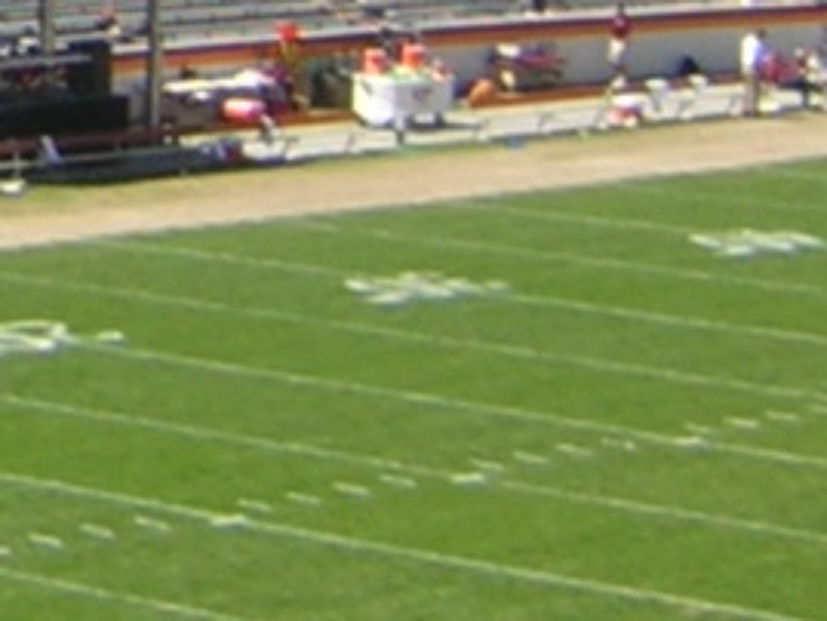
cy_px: -652
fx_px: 5115
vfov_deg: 6.7
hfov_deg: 8.7
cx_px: -836
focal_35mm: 214
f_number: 5.2
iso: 100
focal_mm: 4.7
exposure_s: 1/233
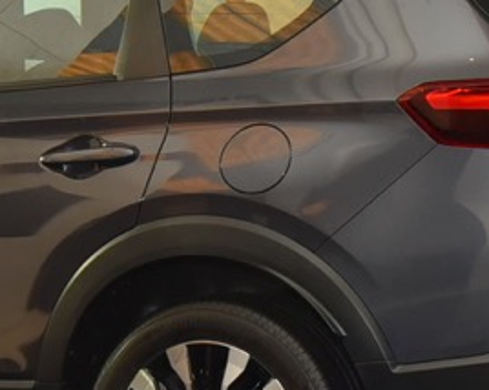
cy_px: 106
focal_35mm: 157
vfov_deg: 9.8
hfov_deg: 12.2
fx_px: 2271
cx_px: 57
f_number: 4.5
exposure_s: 1/60
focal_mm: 35
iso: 1600
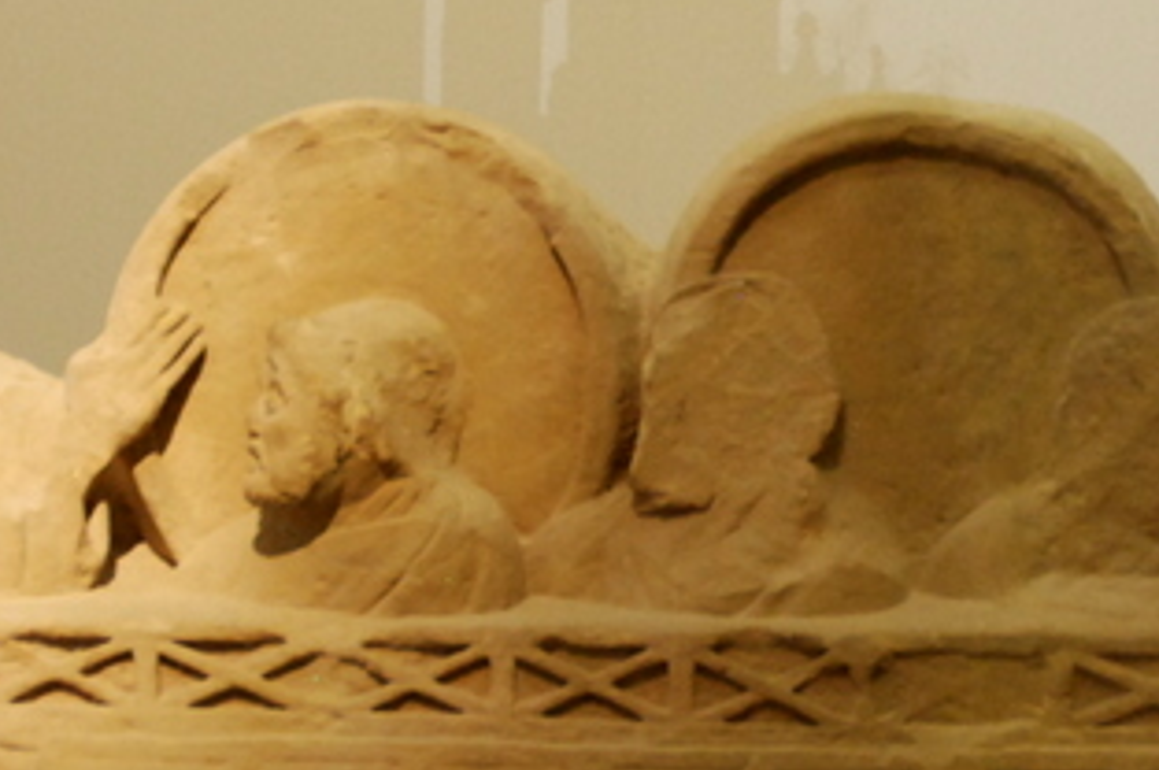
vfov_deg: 11.6
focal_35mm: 118
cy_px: 483
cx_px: 1100
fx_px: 3795
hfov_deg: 17.1
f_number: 3.8
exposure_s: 1/40
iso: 800
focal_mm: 24
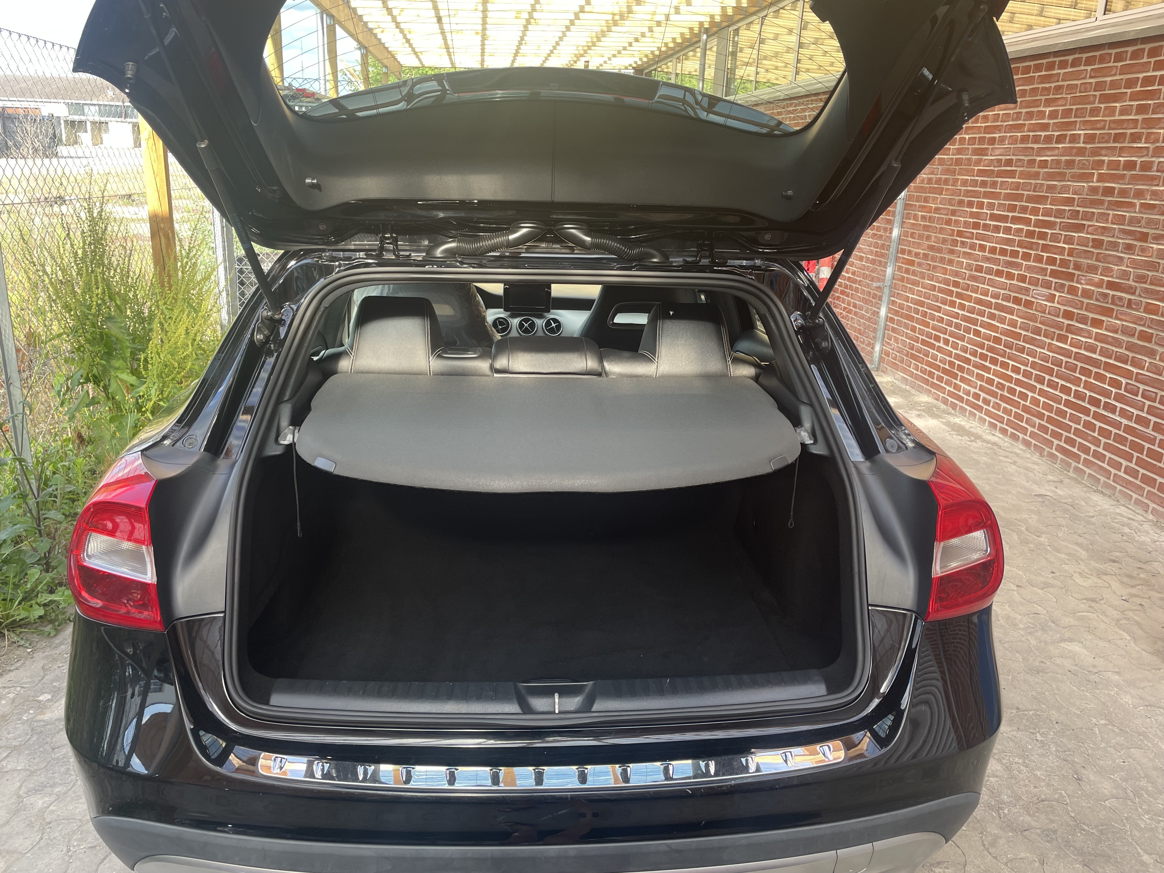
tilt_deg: -15.8
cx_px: 582
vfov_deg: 53.1
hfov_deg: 67.3
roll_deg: -2.2
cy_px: 436
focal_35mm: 26
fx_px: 874
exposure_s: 1/159
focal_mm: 4.2
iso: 32
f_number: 1.6
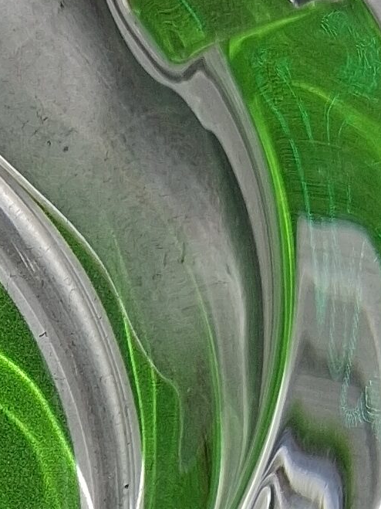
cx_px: -428
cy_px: 380
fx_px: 2363
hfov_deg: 8.6
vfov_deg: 12.2
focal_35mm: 161
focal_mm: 3.98
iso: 25
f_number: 1.8
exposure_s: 1/121
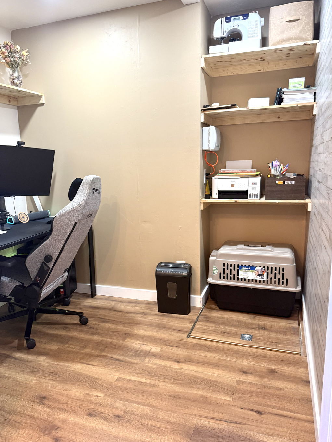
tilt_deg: -12.1
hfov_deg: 51.3
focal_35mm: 27
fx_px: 345
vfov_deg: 65.3
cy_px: 227
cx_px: 151
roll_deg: +0.4
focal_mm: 6.76
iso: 200
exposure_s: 1/60
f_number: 1.78
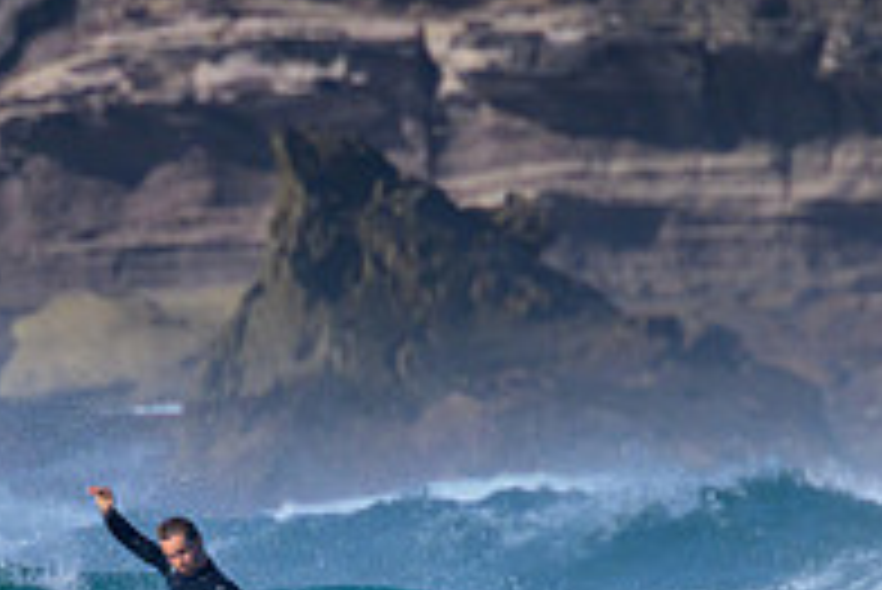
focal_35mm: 2363
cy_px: 655
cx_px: 261
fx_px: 57934
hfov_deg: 0.9
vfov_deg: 0.6
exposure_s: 1/2000
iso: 800
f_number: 11
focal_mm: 800
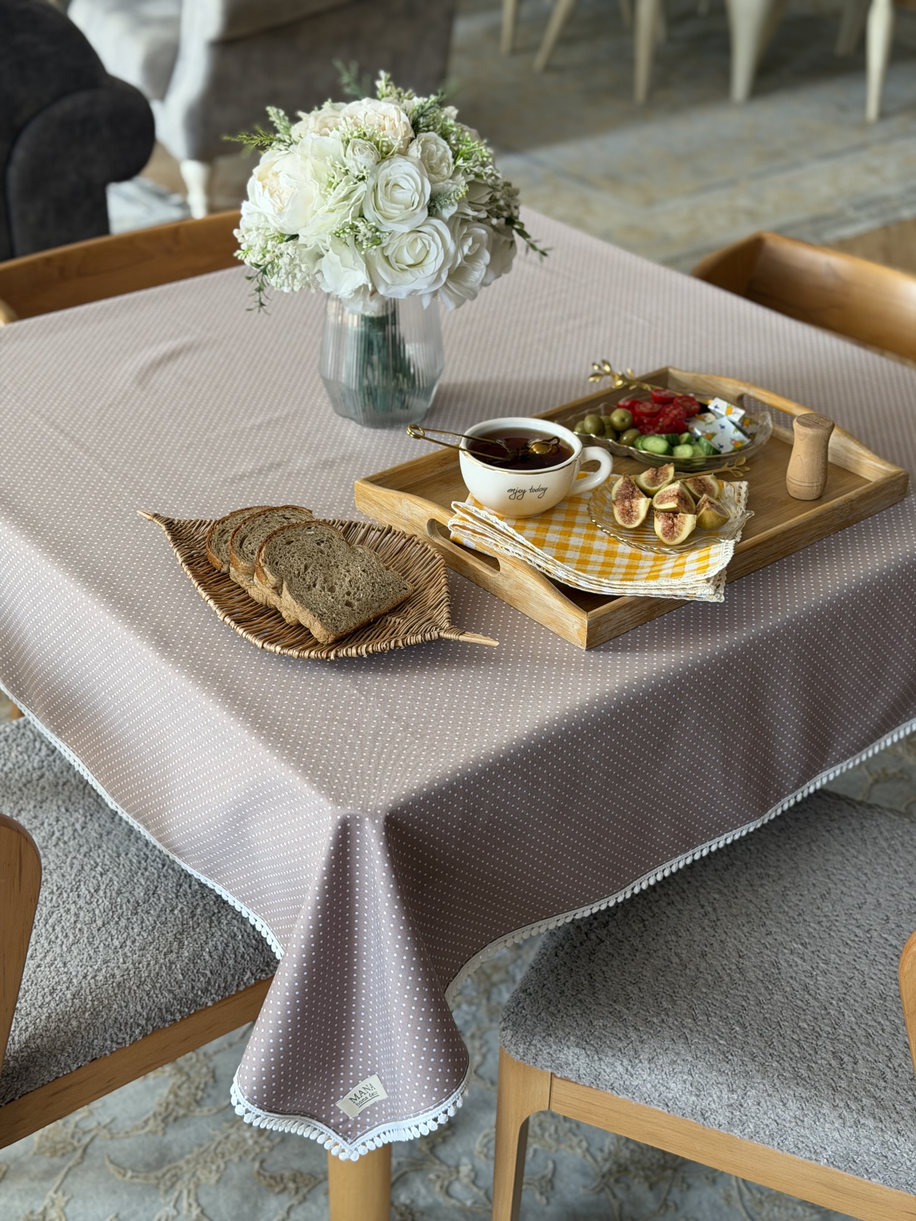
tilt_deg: -32.2
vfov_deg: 39.7
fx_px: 1694
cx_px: 458
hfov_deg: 30.3
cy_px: 610
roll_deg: -1.7
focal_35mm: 48
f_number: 1.78
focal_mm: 6.76
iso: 100
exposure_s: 1/60
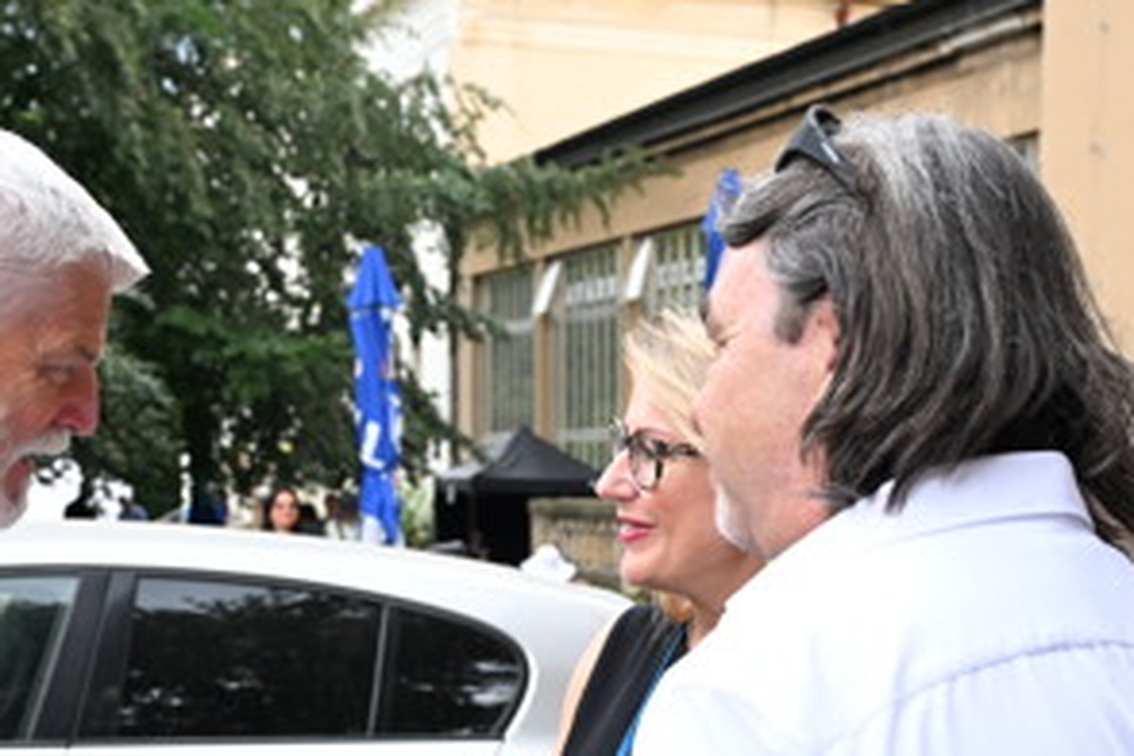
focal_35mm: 68
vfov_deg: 19.5
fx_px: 2142
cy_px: 737
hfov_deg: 29.7
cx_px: 590
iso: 2000
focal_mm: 29
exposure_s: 1/400
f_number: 5
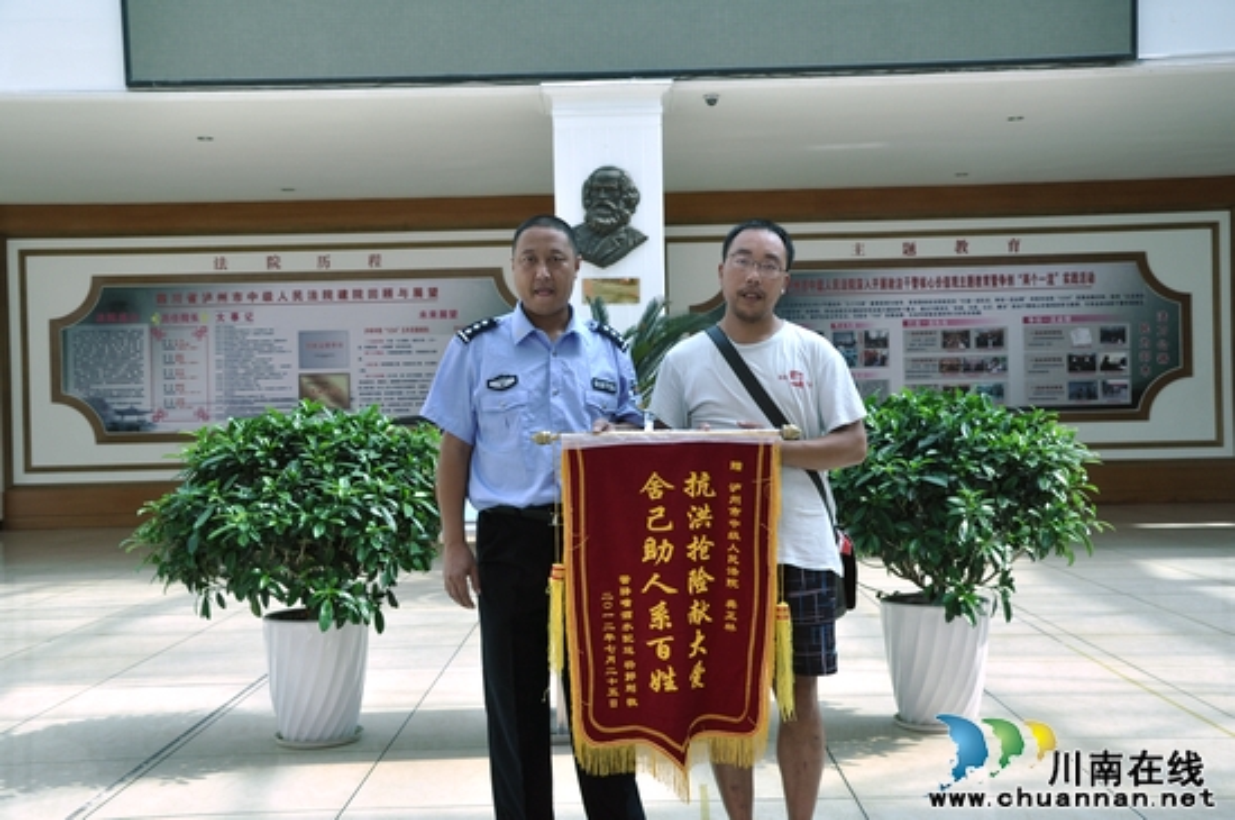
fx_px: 1541
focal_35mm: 45
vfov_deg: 29.8
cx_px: 618
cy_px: 410
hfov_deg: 43.7
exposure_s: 1/160
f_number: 6.3
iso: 200
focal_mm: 30
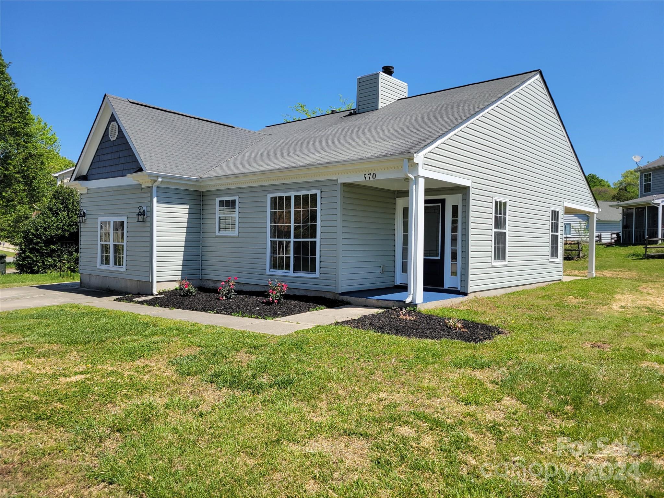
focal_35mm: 26
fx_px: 499
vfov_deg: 53.1
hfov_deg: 67.3
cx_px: 332
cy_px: 249
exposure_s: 1/2289
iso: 40
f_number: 1.8
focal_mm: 5.4
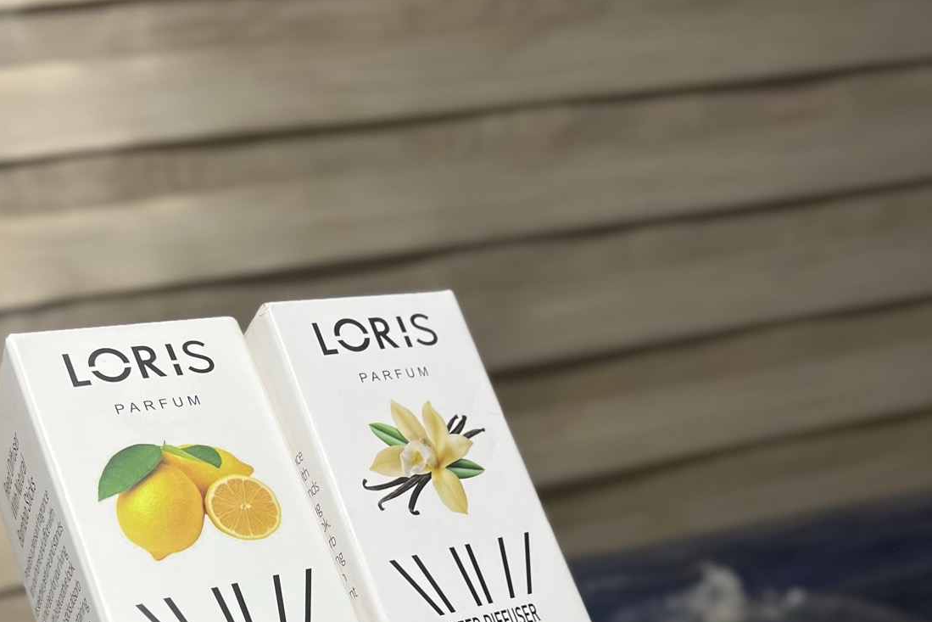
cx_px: 391
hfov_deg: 46.2
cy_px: 584
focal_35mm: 42
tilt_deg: -10.0
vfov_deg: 30.2
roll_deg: +9.8
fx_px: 1087
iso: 160
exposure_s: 1/60
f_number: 1.5
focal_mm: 5.7
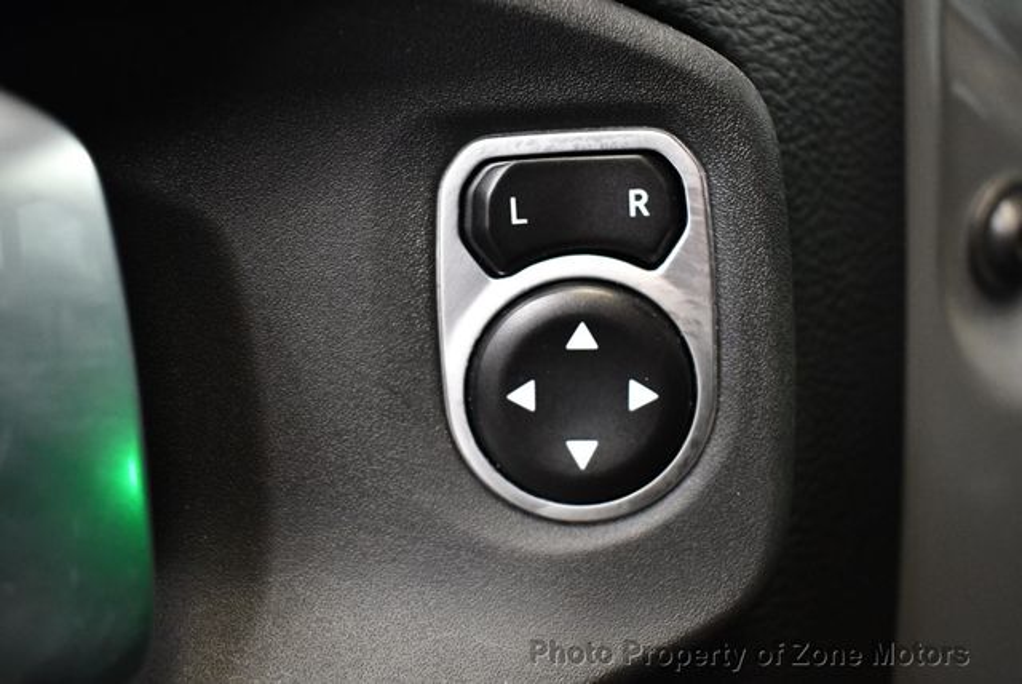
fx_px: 1023
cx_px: 511
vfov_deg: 36.9
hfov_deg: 53.1
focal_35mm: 36
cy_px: 342
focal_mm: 18
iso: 3200
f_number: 3.5
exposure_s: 1/80
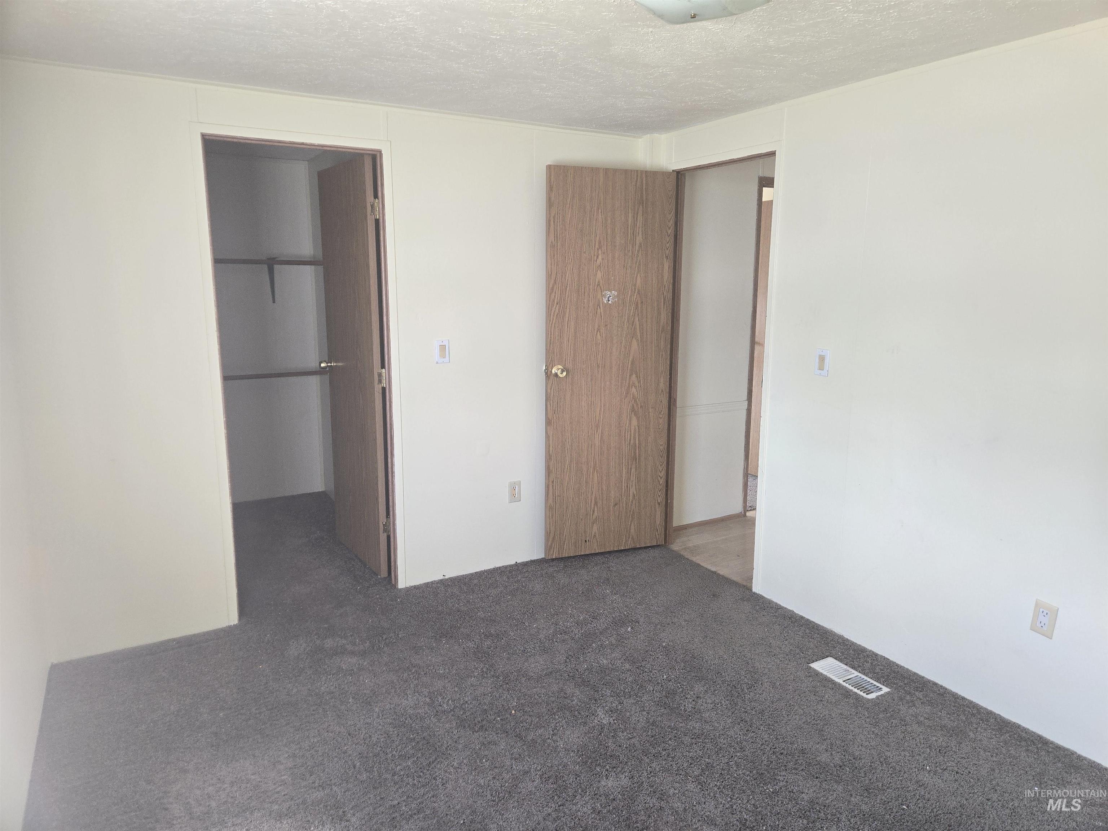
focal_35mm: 23
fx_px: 736
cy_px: 416
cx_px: 554
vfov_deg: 58.9
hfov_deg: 73.9
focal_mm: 5.4
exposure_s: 1/60
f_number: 1.8
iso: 64
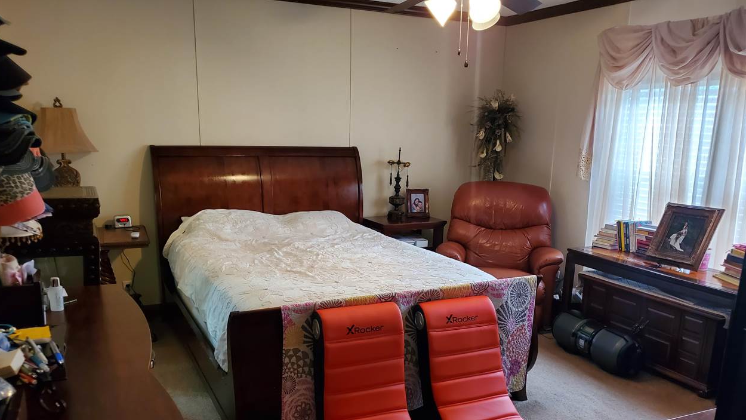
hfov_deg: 66.1
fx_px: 574
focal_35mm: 29
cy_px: 277
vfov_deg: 39.7
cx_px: 365
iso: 200
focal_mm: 4.3
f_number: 1.5
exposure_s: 1/39
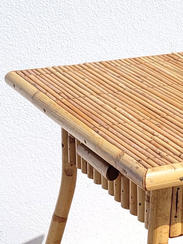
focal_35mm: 115
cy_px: 240
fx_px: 811
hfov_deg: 12.7
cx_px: 178
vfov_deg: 16.8
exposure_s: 1/4679
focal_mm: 5.4
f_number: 1.8
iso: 40
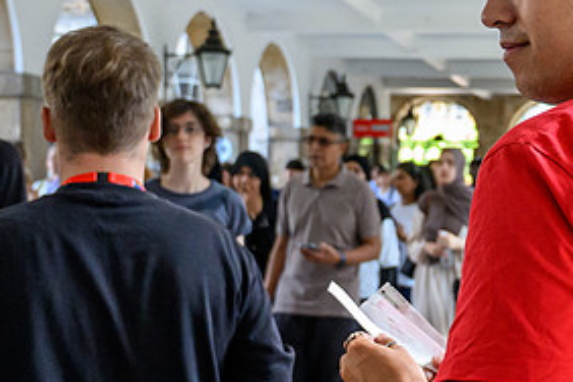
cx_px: 467
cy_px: 180
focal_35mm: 75
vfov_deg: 18.2
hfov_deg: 26.4
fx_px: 1194
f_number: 4
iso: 3200
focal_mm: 24
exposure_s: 1/320
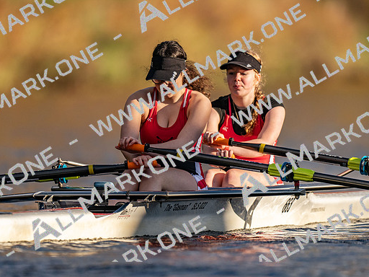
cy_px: 138
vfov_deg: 1.5
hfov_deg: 2.0
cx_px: 178
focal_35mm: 980
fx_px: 10447
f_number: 4
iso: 280
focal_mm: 600
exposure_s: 1/2500
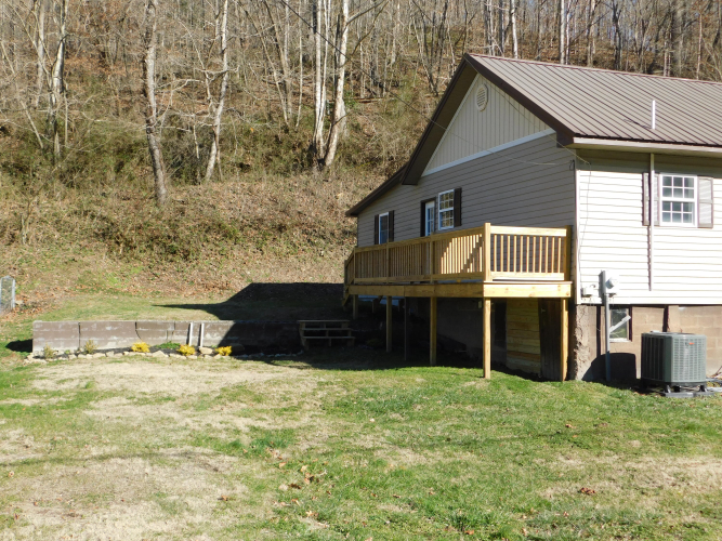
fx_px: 834
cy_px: 270
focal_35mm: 40
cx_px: 361
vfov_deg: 35.9
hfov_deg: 46.8
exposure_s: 1/640
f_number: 3.6
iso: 125
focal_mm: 7.1
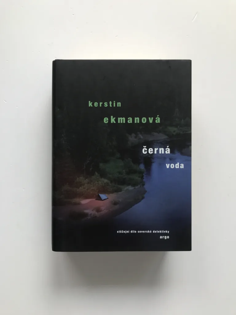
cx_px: 118
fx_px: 255
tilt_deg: -89.0
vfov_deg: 63.4
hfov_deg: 49.7
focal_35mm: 28
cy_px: 158
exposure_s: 1/100
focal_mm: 3.99
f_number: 1.8
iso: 32
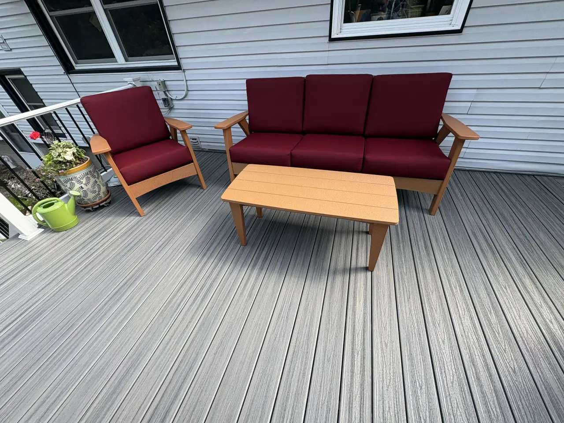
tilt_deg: -38.8
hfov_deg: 102.1
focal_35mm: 14
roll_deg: +4.2
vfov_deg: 85.7
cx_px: 282
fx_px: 228
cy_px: 212
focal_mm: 2.22
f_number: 2.2
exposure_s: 1/232
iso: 40
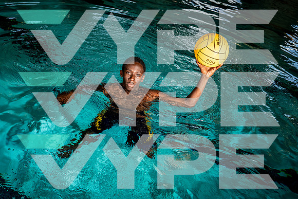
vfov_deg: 32.6
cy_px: 100
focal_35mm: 41
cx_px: 149
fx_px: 339
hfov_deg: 47.4
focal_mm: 41
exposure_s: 1/250
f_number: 5.6
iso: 640
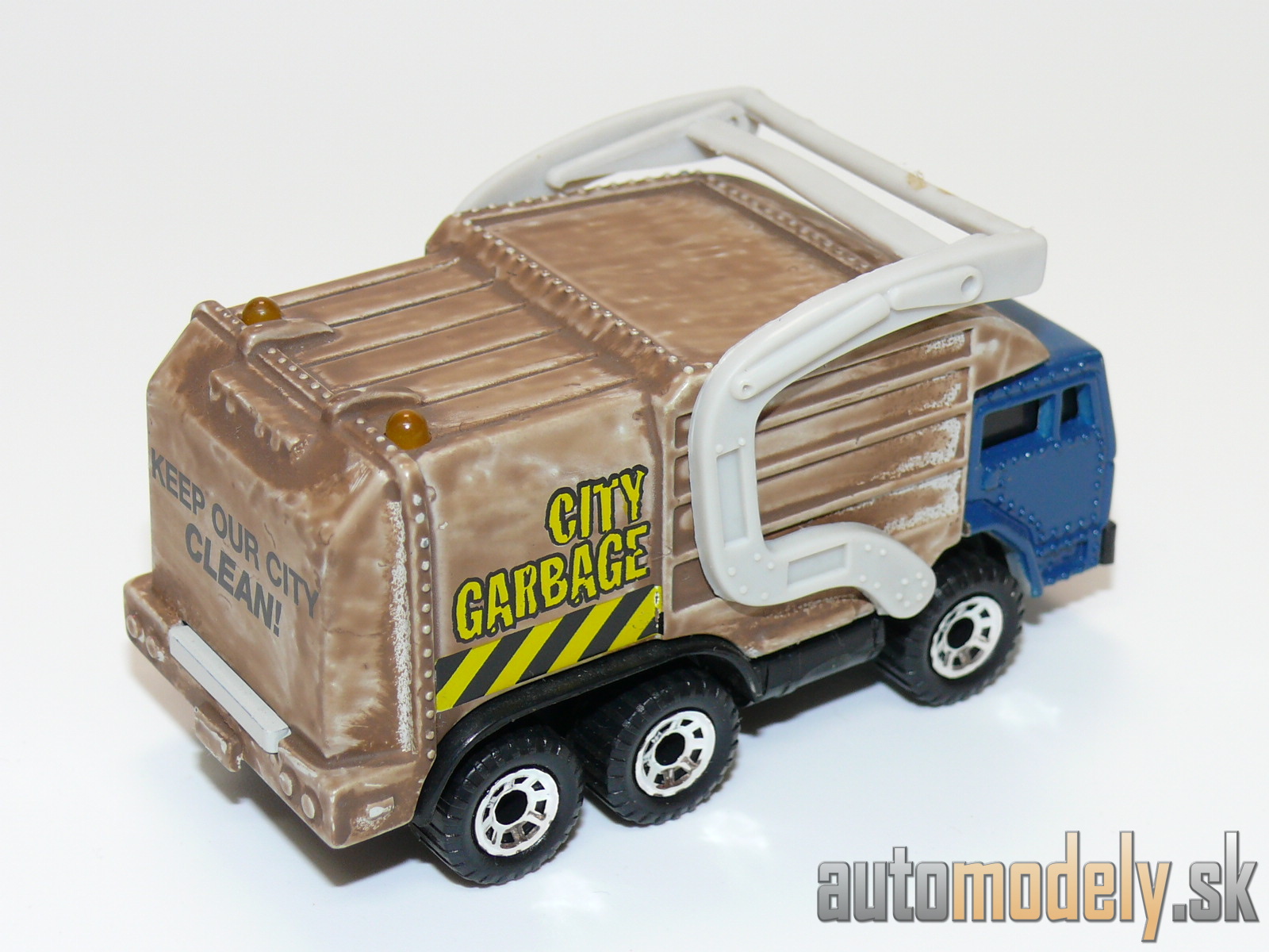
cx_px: 634
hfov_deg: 24.1
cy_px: 476
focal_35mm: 81
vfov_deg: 18.2
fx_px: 2969
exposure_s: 1/30
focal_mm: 11.9
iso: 100
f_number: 4
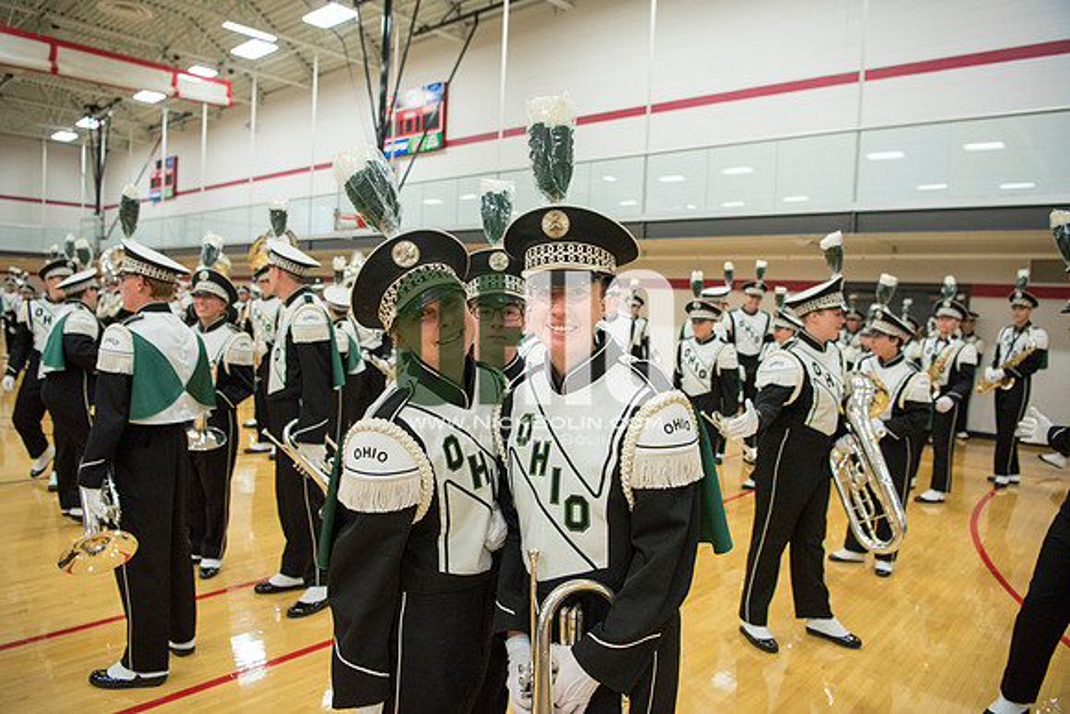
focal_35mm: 24
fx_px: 713
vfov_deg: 53.2
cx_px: 535
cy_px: 357
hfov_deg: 73.7
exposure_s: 1/320
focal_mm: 24
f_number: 3.2
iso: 2000
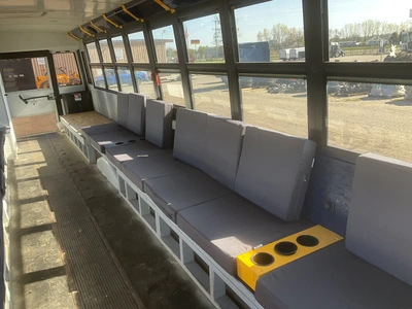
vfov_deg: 48.2
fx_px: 345
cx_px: 206
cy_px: 154
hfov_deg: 61.7
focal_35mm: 29
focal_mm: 3
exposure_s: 1/122
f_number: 1.8
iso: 50
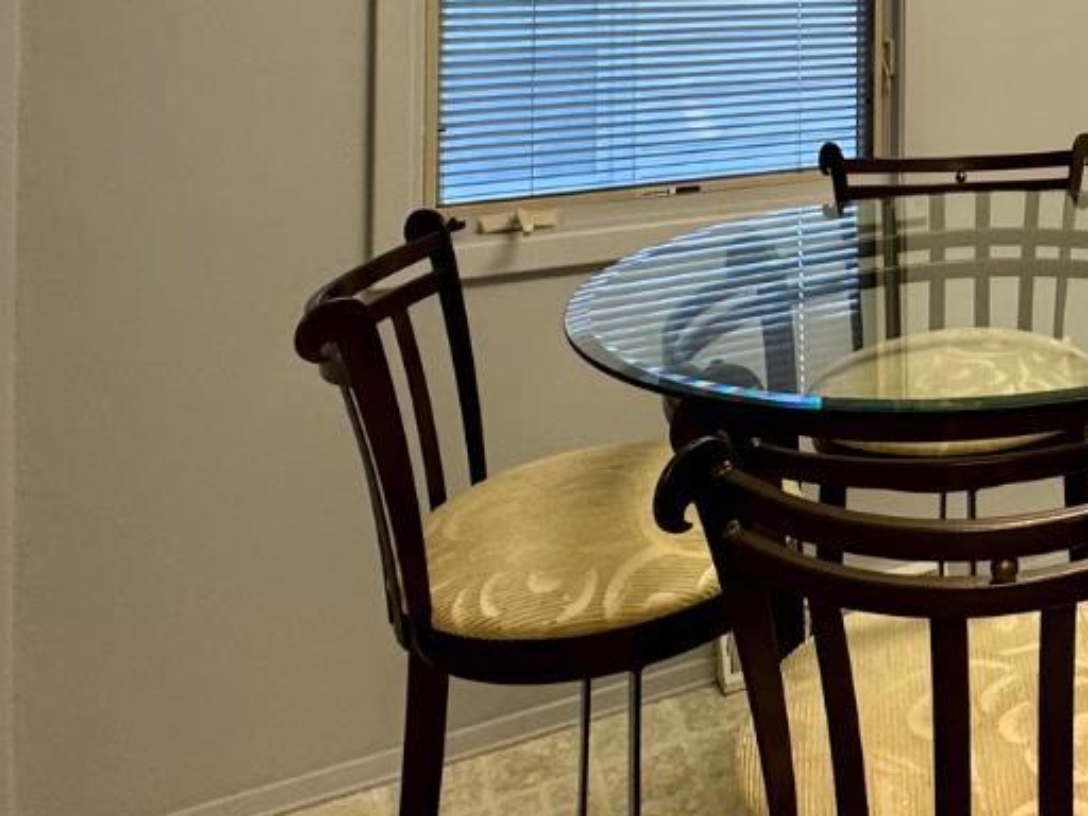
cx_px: 1164
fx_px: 1289
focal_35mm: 41
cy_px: -86
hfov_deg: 38.7
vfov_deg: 31.2
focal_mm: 2.22
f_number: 2.2
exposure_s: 1/120
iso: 200
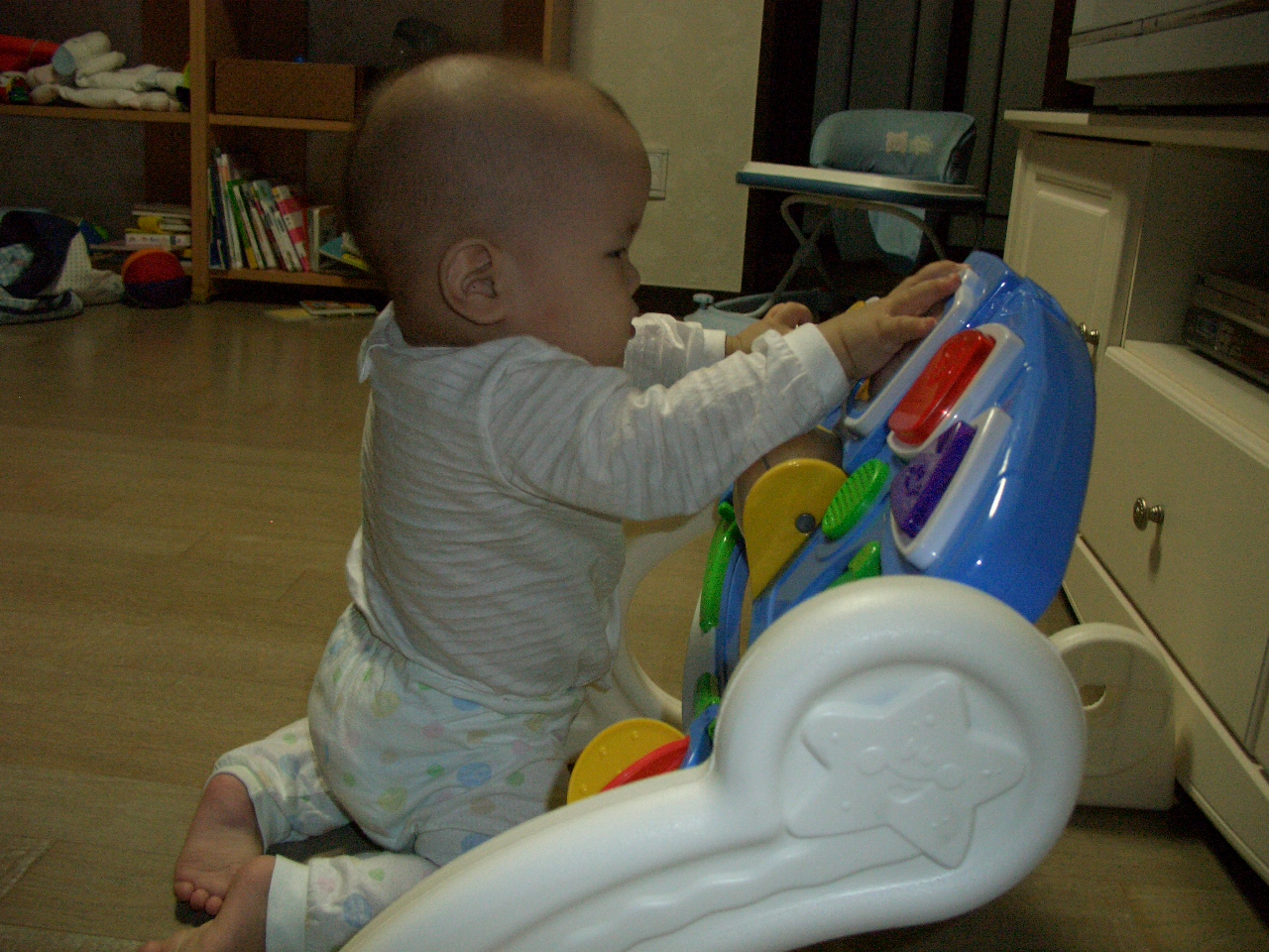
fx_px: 1210
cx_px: 634
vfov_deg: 42.9
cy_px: 476
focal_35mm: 33
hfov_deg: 55.4
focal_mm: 7.1
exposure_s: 1/60
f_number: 2.8
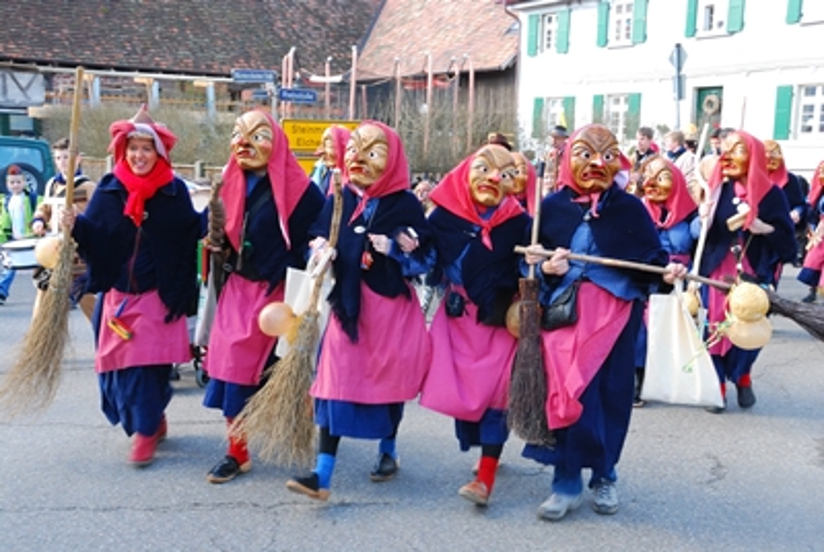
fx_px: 1100
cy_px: 276
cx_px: 412
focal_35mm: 48
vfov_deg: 28.2
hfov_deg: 41.1
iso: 800
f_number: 13
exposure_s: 1/60
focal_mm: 32
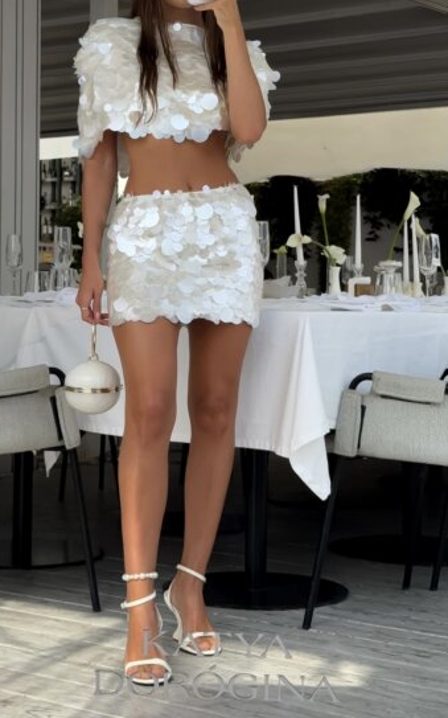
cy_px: 255
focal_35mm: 75
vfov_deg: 27.4
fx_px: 1466
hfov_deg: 17.4
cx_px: 177
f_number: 1.8
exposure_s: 1/2800
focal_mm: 6.76
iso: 64
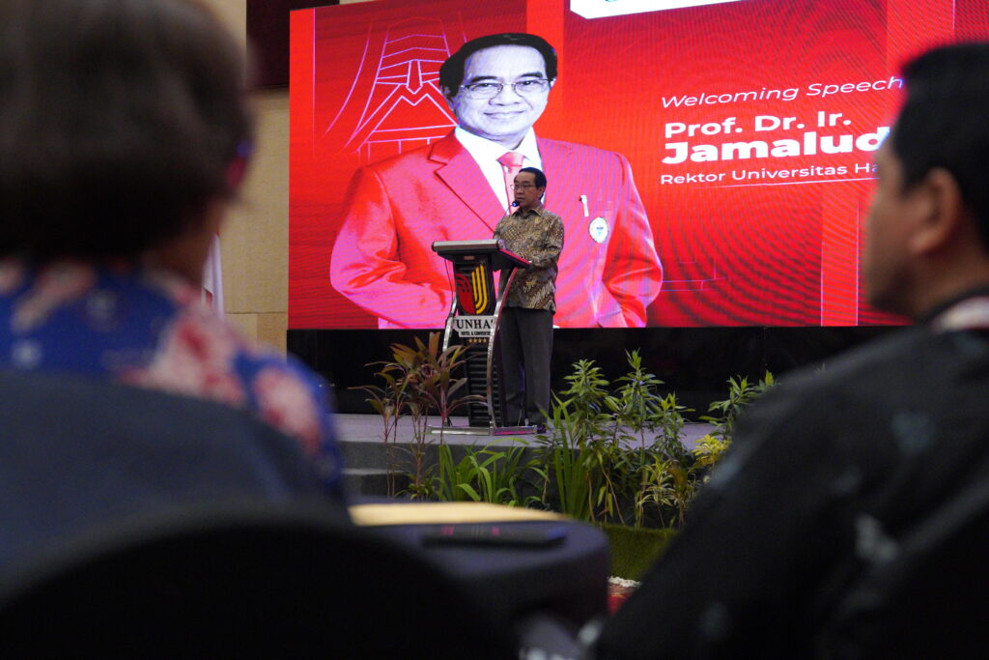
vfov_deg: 19.7
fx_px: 1896
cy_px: 330
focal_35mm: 69
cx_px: 494
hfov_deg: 29.2
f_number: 2.8
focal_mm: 46
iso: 6400
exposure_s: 1/320
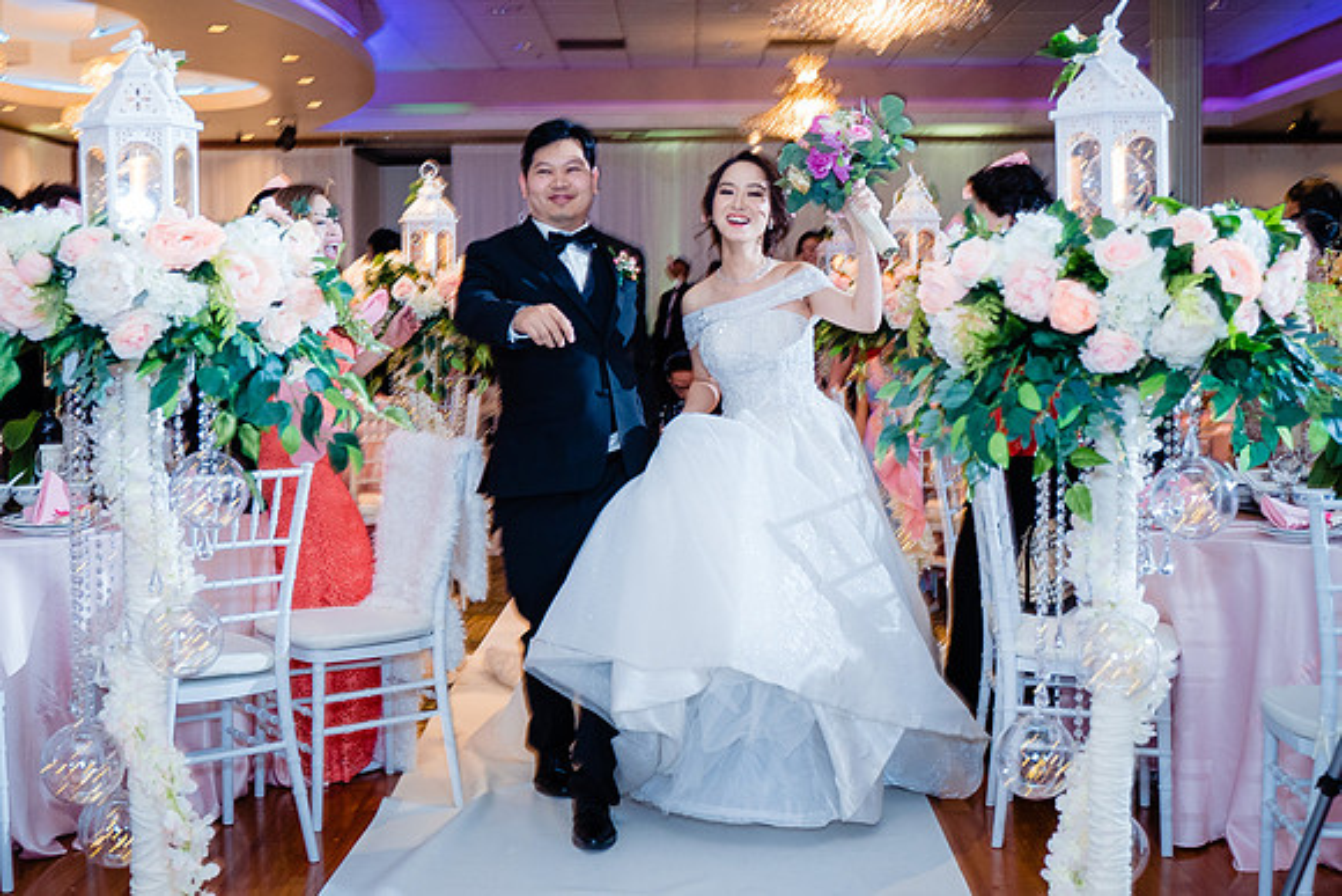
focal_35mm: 45
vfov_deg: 29.9
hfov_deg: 43.6
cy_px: 390
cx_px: 599
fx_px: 1675
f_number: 3.5
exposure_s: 1/160
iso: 1250
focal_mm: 28
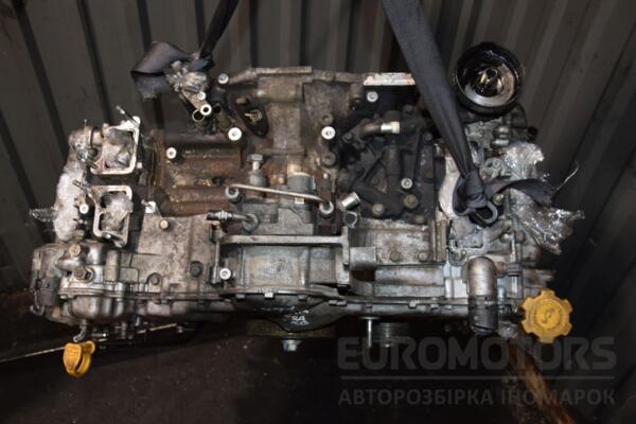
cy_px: 212
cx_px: 318
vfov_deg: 41.7
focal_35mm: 32
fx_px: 556
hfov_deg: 59.5
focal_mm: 21
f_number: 5
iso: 800
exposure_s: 1/60
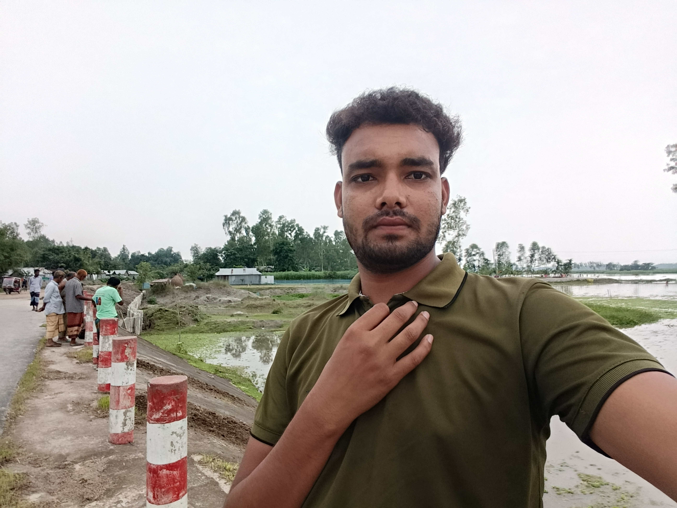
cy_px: 254
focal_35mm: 21
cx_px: 338
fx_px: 411
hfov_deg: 79.0
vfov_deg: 63.4
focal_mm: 2.23
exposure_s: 1/33.3
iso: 62
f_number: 2.2
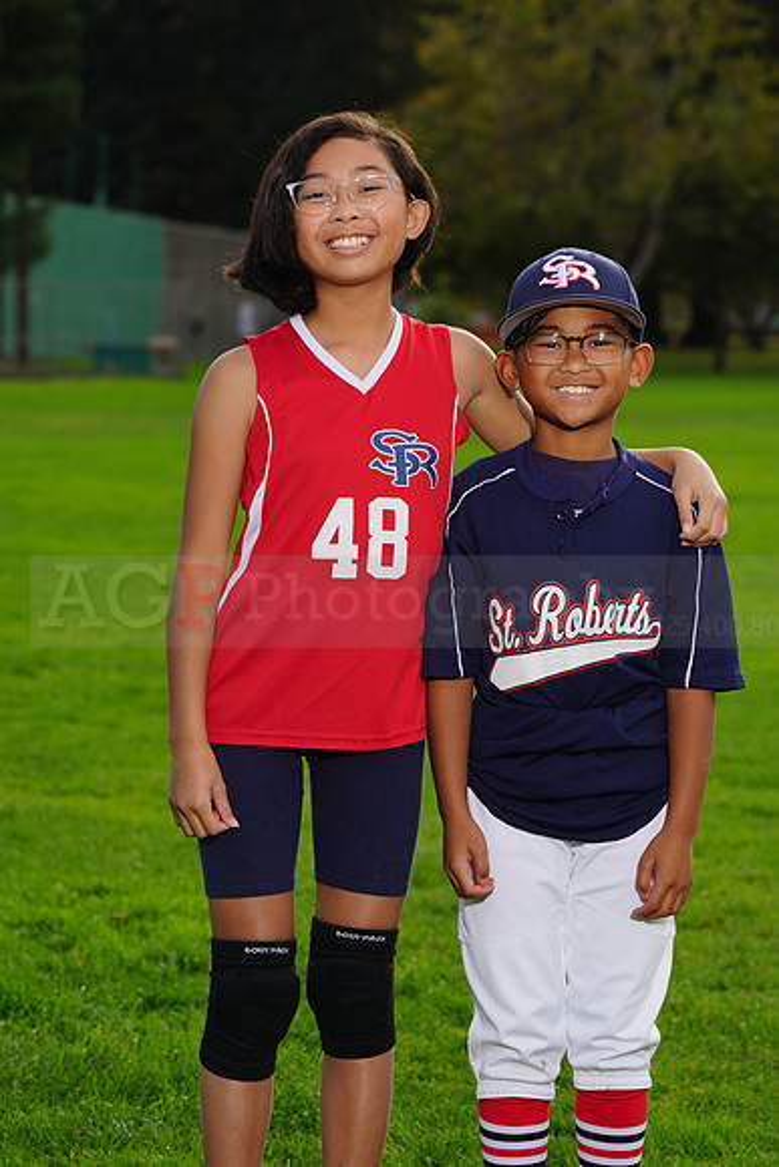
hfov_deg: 10.0
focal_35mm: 137
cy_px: 584
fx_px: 4444
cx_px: 390
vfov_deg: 15.0
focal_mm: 137
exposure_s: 1/250
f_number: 8
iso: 160
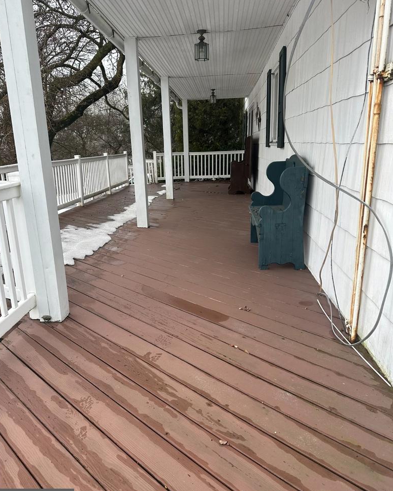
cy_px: 245
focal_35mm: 26
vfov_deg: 66.0
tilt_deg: -12.1
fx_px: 378
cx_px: 190
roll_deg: +0.9
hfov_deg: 54.9
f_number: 1.78
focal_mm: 6.86
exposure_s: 1/694
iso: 80
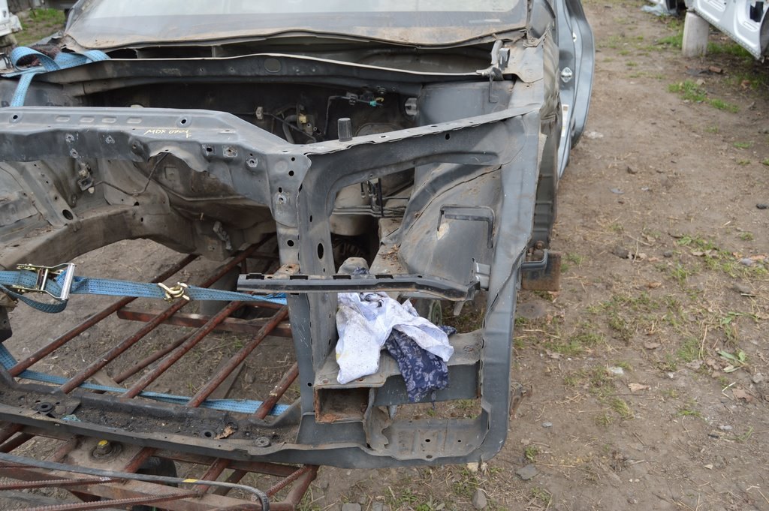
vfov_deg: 43.5
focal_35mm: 30
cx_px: 384
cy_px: 256
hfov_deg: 62.0
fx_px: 640
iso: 140
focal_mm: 20
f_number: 5.6
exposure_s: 1/125
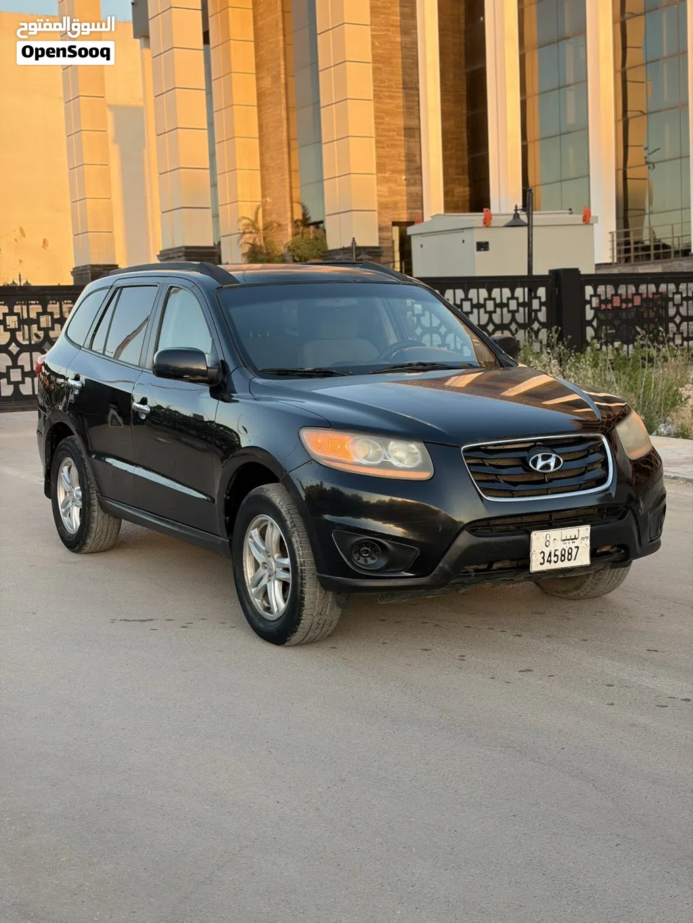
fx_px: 1388
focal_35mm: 52
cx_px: 346
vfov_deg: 36.8
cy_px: 462
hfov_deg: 28.0
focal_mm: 5.96
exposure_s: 1/173
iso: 32
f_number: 1.6
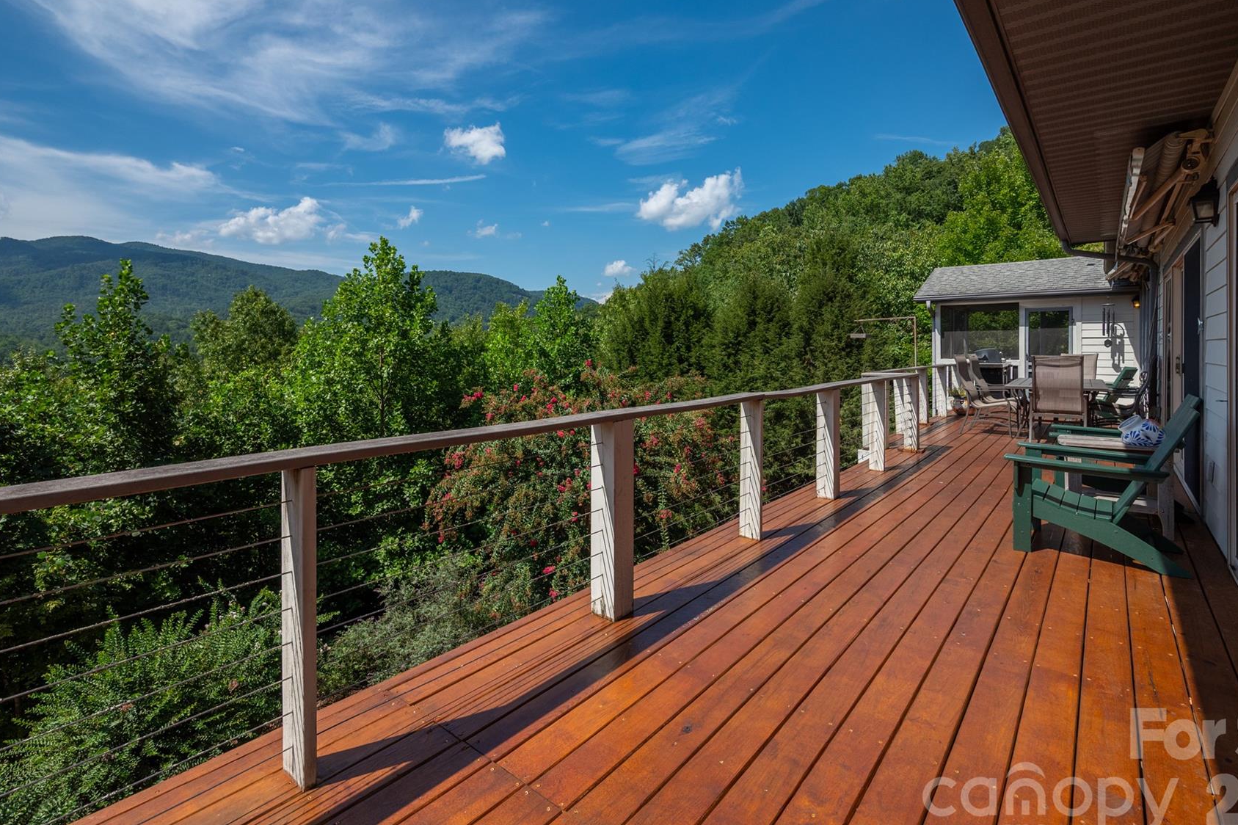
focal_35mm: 17
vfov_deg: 70.0
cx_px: 613
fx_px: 584
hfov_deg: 93.3
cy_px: 351
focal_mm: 14
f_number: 8
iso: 320
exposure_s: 1/4000
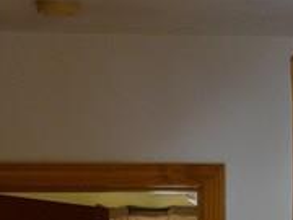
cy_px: 518
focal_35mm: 188
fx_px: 1591
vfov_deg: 7.4
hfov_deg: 10.4
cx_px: 298
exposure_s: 1/30
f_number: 2.8
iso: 100
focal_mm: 5.5
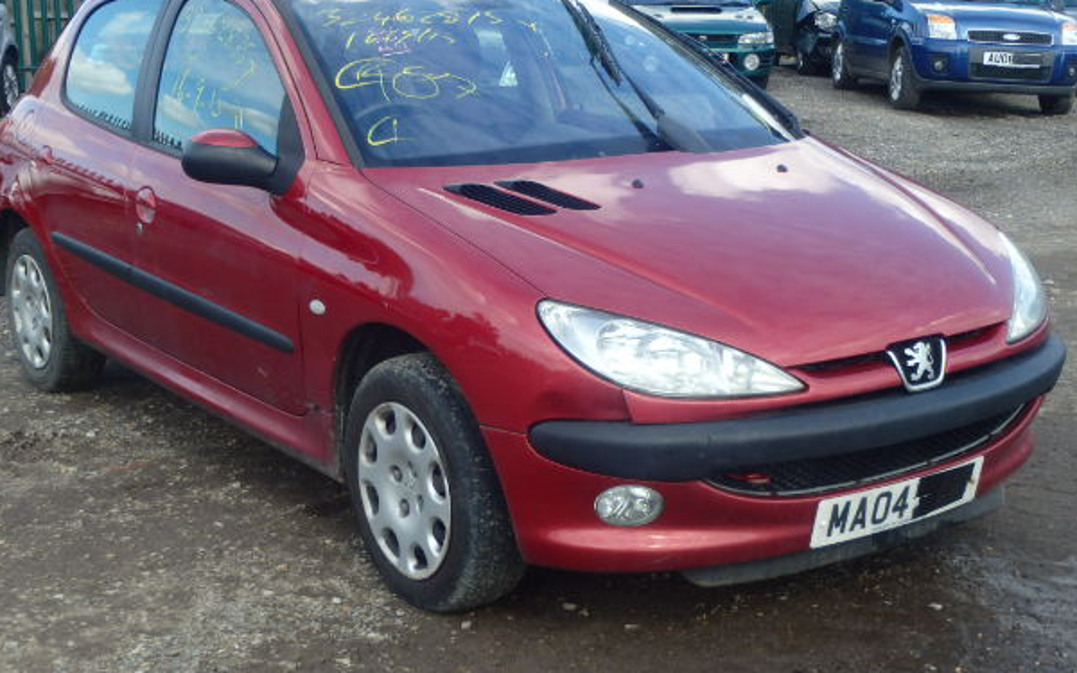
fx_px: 1526
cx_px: 537
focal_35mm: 52
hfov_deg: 38.9
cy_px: 375
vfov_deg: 24.9
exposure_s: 1/200
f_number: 4.9
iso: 125
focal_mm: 8.3
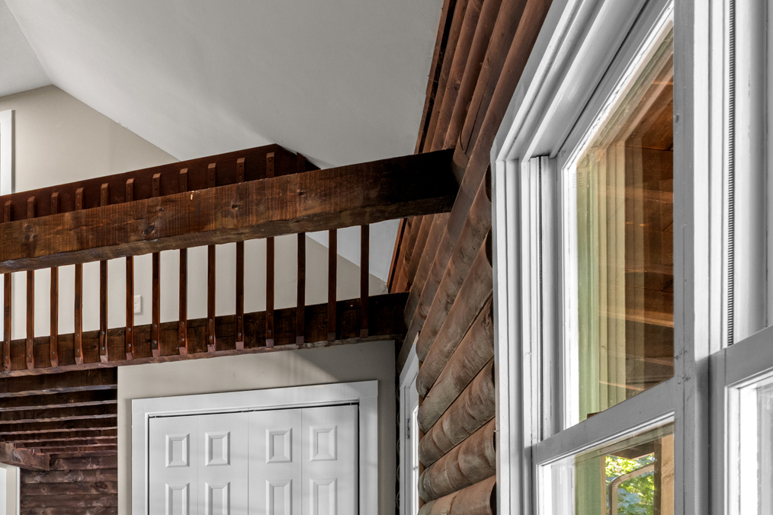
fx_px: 821
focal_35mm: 38
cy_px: 556
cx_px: -64
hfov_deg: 41.1
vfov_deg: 31.3
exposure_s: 2
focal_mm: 15.5
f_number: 9
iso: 320
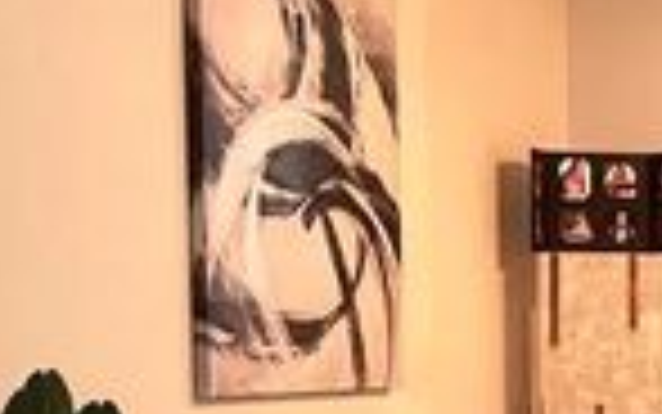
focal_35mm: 120
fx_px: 2166
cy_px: 549
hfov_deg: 16.8
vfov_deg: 10.7
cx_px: 757
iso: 320
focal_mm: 5.1
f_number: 1.6
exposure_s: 1/60
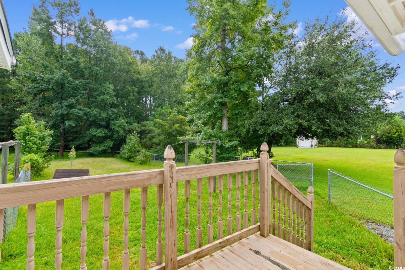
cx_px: 202
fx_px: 202
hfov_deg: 90.0
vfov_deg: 67.4
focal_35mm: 18
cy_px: 135
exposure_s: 1/30
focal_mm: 12
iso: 100
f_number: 4.8
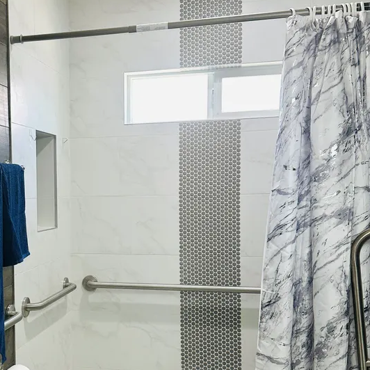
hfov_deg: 32.3
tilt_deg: -2.0
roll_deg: +0.7
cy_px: 227
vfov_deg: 33.3
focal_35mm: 51
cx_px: 65
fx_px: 617
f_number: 1.8
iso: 125
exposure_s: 1/120
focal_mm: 6.9
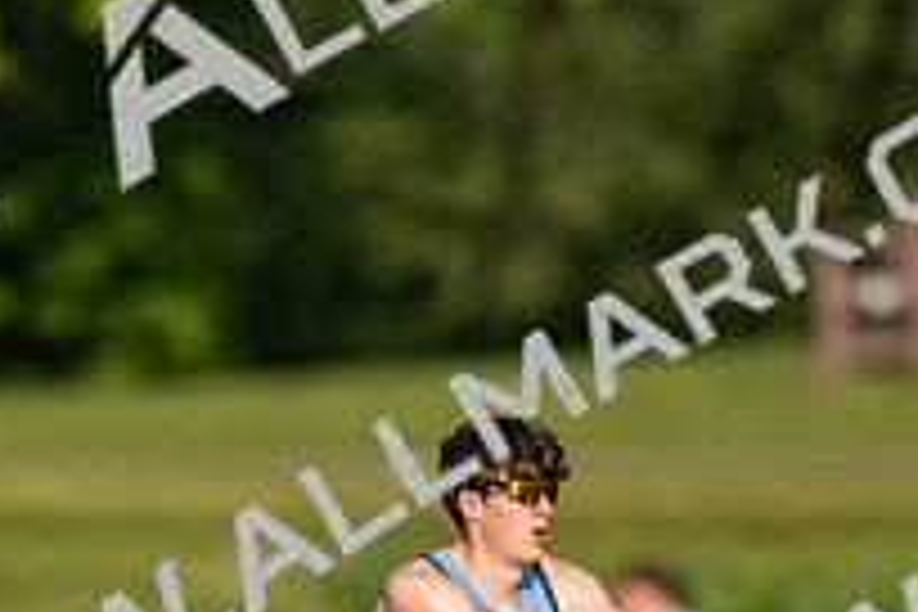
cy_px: 848
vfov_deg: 0.8
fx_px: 43449
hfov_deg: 1.2
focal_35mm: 1704
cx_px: 351
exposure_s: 1/2500
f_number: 4
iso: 200
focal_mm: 600
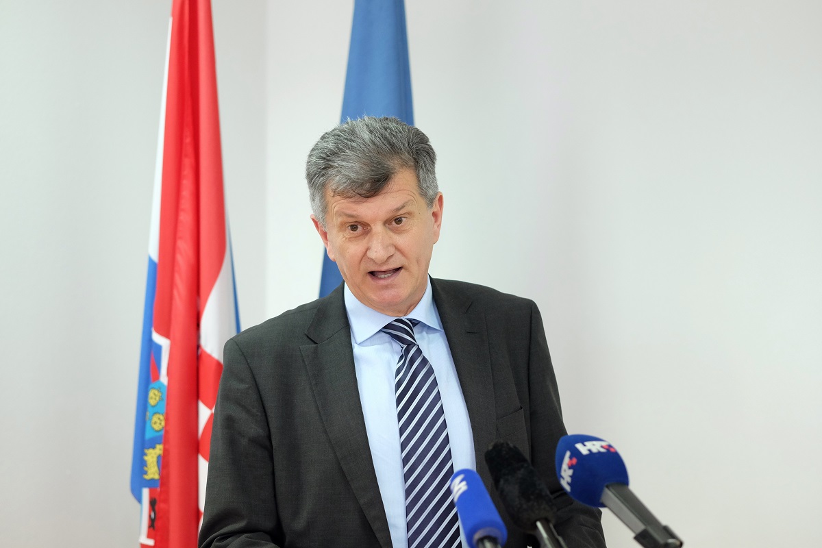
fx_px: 3082
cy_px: 274
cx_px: 411
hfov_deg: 15.2
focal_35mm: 135
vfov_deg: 10.2
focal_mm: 90
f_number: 2
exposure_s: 1/160
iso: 1600
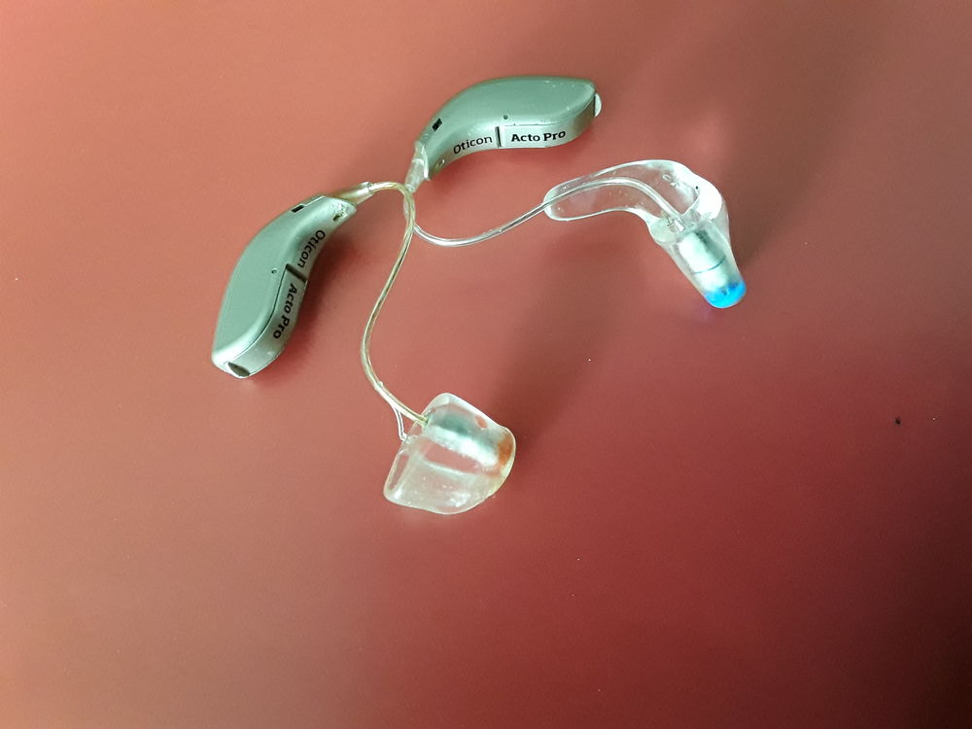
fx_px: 758
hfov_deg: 65.3
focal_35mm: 27
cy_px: 364
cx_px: 486
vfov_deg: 51.4
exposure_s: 1/17
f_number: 1.9
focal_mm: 2.91
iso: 320
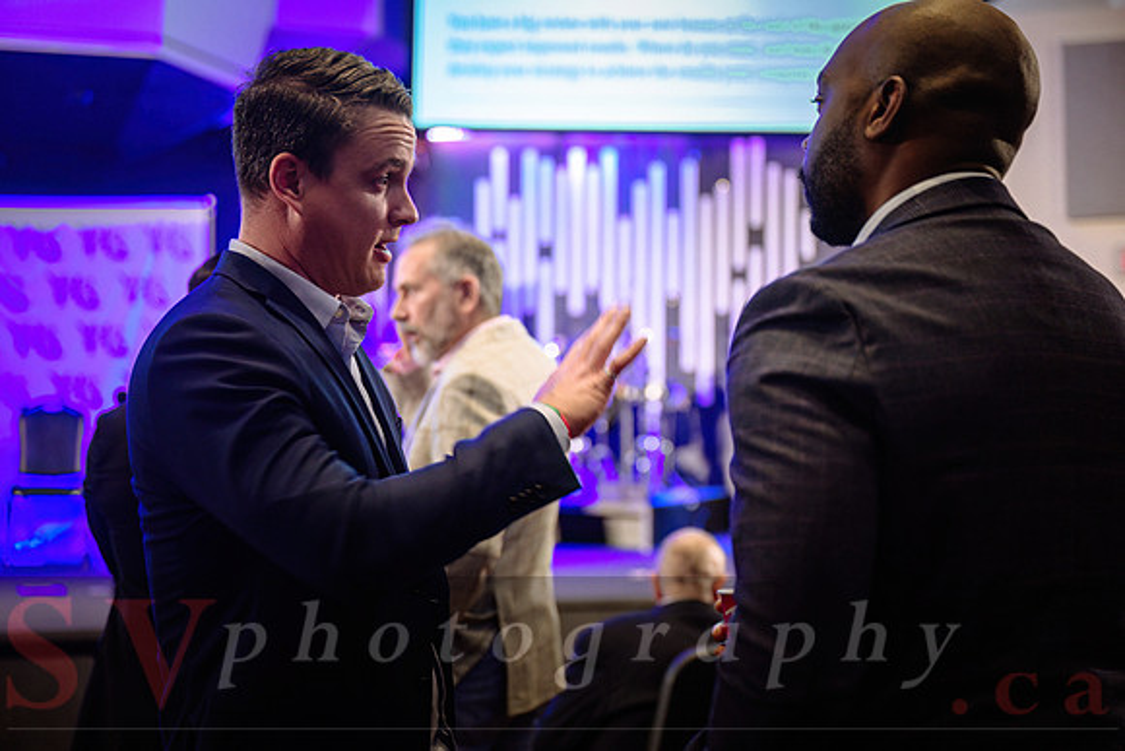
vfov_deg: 22.6
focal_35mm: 60
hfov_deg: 33.4
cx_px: 562
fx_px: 1875
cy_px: 376
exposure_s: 1/60
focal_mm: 60
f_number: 2.8
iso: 1600
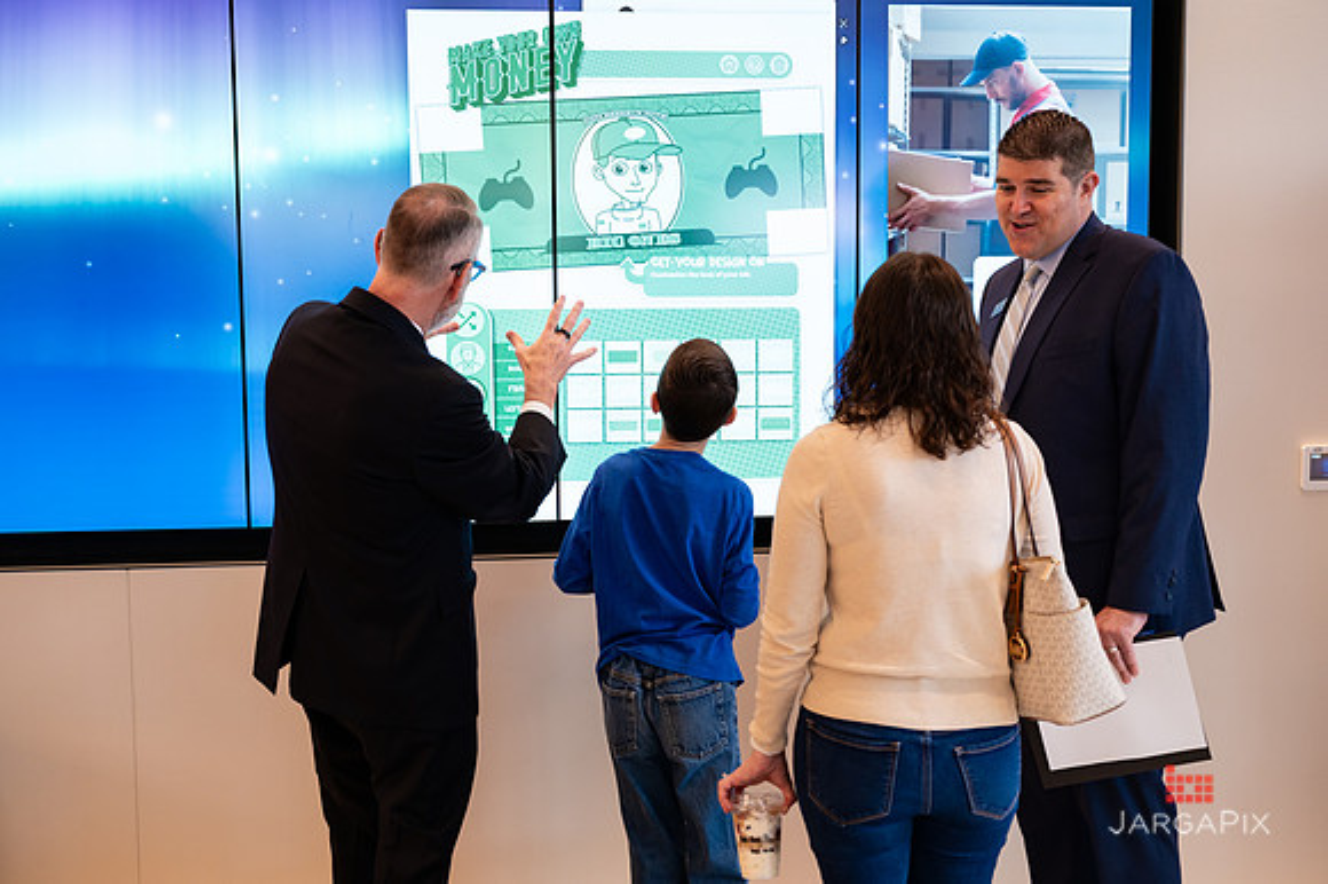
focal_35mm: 40
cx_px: 664
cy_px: 442
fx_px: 1459
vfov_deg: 33.7
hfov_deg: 49.0
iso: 640
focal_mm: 38
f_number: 3.5
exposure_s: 1/200
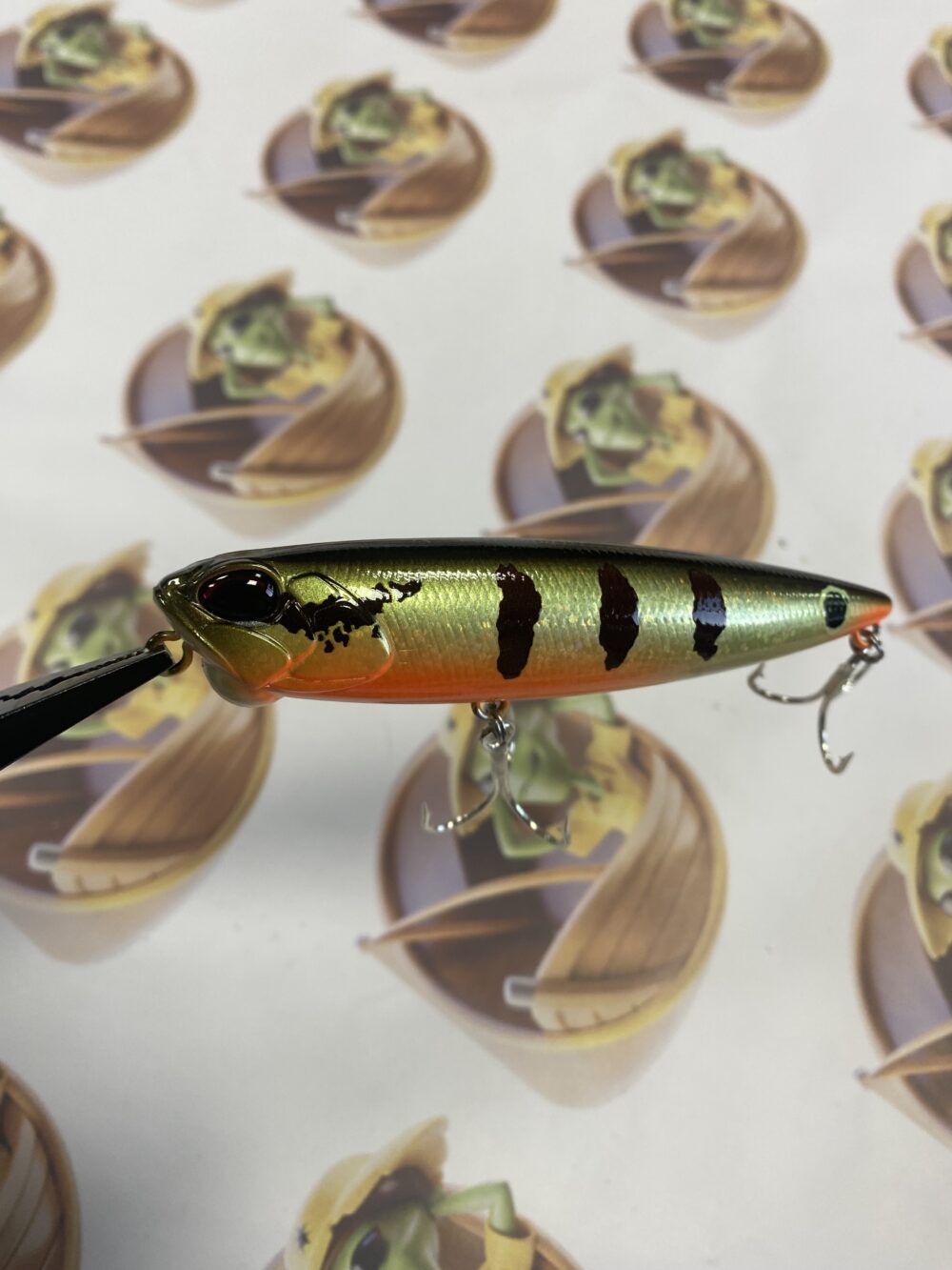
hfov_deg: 54.9
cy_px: 635
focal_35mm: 25
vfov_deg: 69.4
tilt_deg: -61.6
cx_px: 476
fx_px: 917
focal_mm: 4.25
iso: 64
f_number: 1.8
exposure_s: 1/60
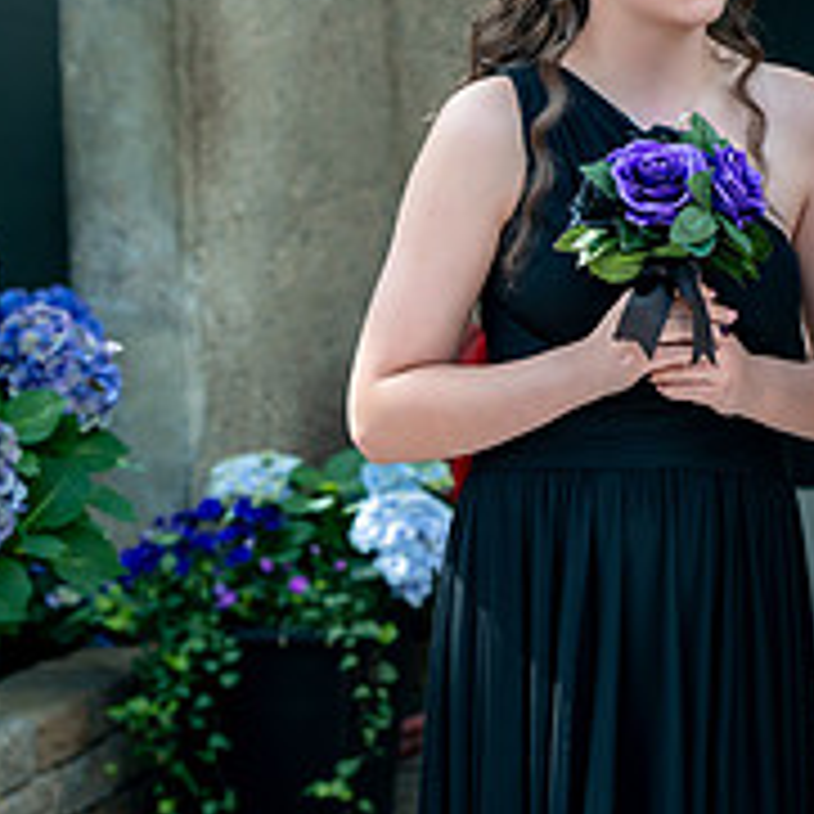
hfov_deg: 13.7
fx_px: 3193
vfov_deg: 14.5
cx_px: 1205
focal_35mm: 120
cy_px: 223
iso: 250
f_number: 2.8
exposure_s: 1/500
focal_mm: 44
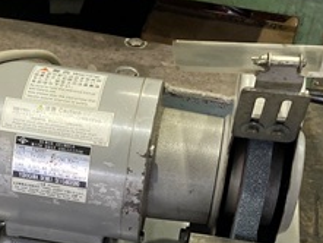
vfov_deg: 17.8
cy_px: 236
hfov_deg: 24.0
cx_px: 117
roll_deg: -3.2
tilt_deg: -43.0
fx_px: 756
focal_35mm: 81
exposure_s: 1/60
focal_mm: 3.99
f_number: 1.8
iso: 200
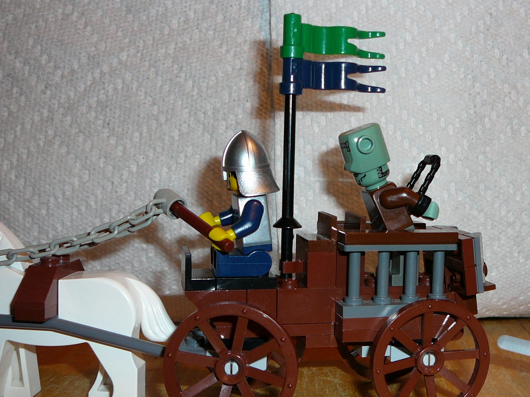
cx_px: 353
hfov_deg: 39.2
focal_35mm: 48
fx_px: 735
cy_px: 224
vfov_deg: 30.2
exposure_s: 1/30
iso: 80
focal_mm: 5.2
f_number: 2.8
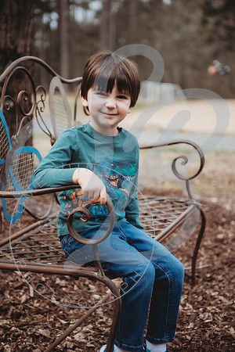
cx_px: 118
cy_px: 176
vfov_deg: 28.8
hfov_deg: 19.5
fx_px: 685
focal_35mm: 70
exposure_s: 1/500
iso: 100
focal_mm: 70
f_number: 2.8
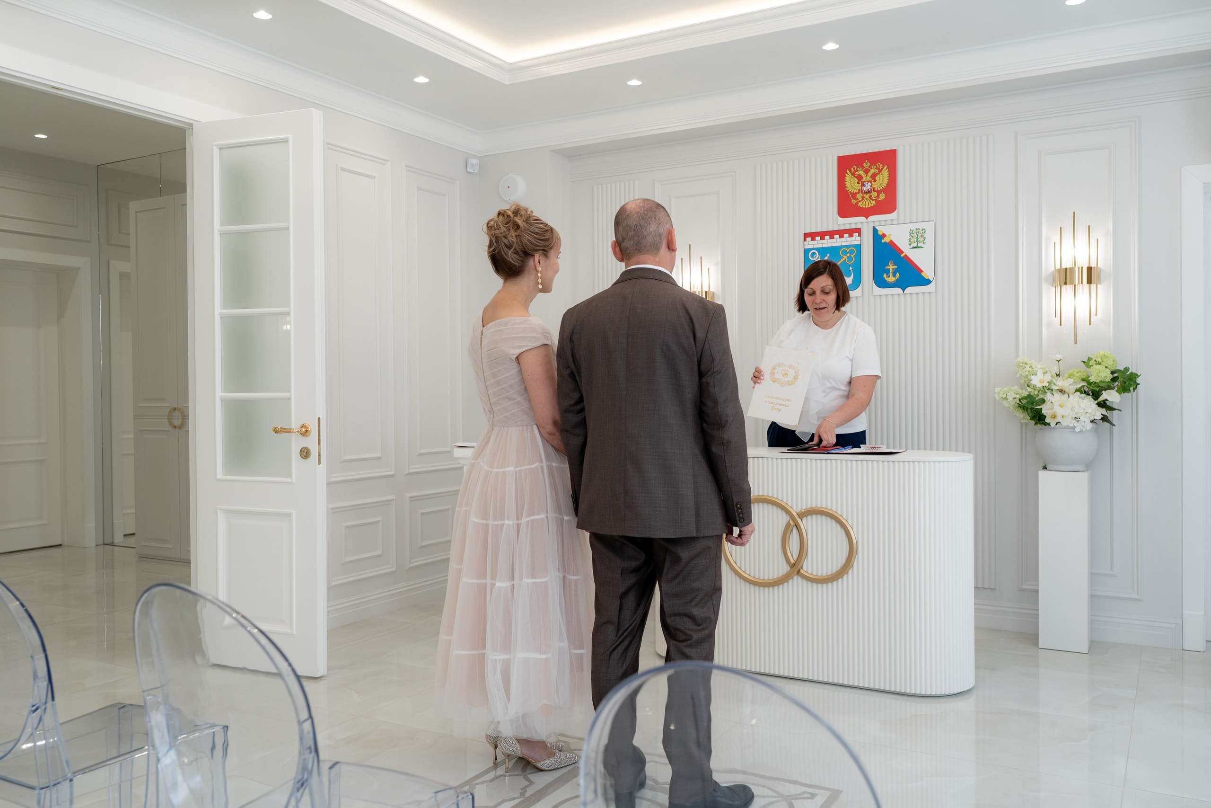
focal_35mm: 29
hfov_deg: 63.5
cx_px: 592
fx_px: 979
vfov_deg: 44.8
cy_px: 404
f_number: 4
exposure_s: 1/200
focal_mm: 28
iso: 200
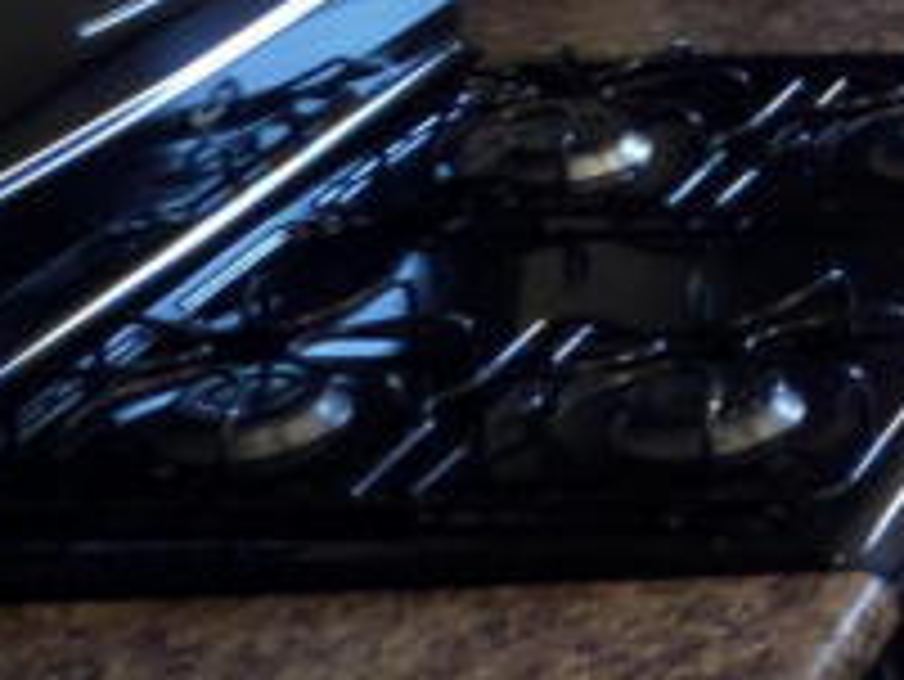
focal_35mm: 122
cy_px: -511
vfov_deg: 11.4
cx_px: 2251
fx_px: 3188
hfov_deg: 12.3
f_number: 3.2
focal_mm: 4
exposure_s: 1/30
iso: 400
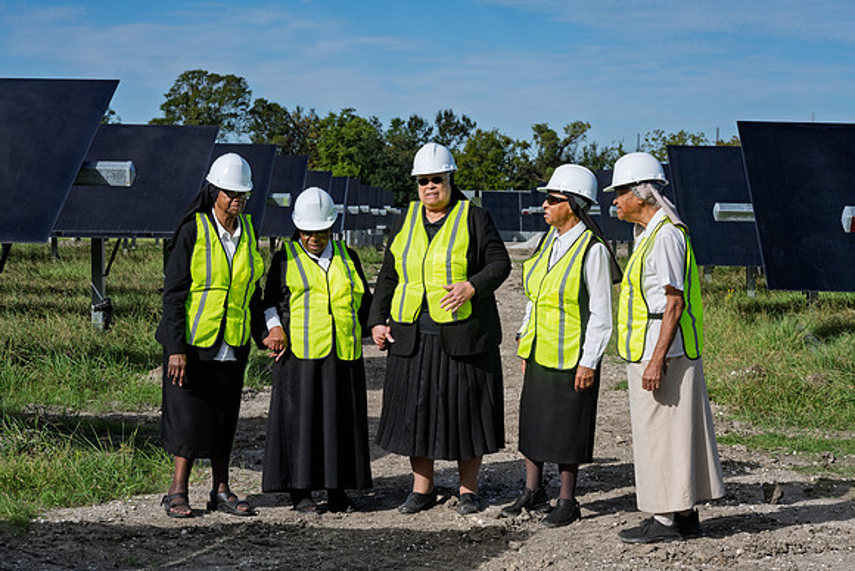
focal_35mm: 85
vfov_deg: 16.1
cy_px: 286
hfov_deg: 23.9
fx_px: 2019
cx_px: 428
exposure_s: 1/1250
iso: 200
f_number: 11
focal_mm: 85
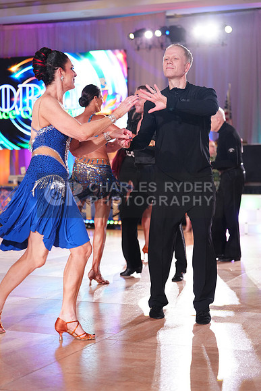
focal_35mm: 70
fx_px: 761
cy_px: 196
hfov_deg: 19.5
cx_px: 130
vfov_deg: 28.8
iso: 2000
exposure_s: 1/500
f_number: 2.8
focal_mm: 70
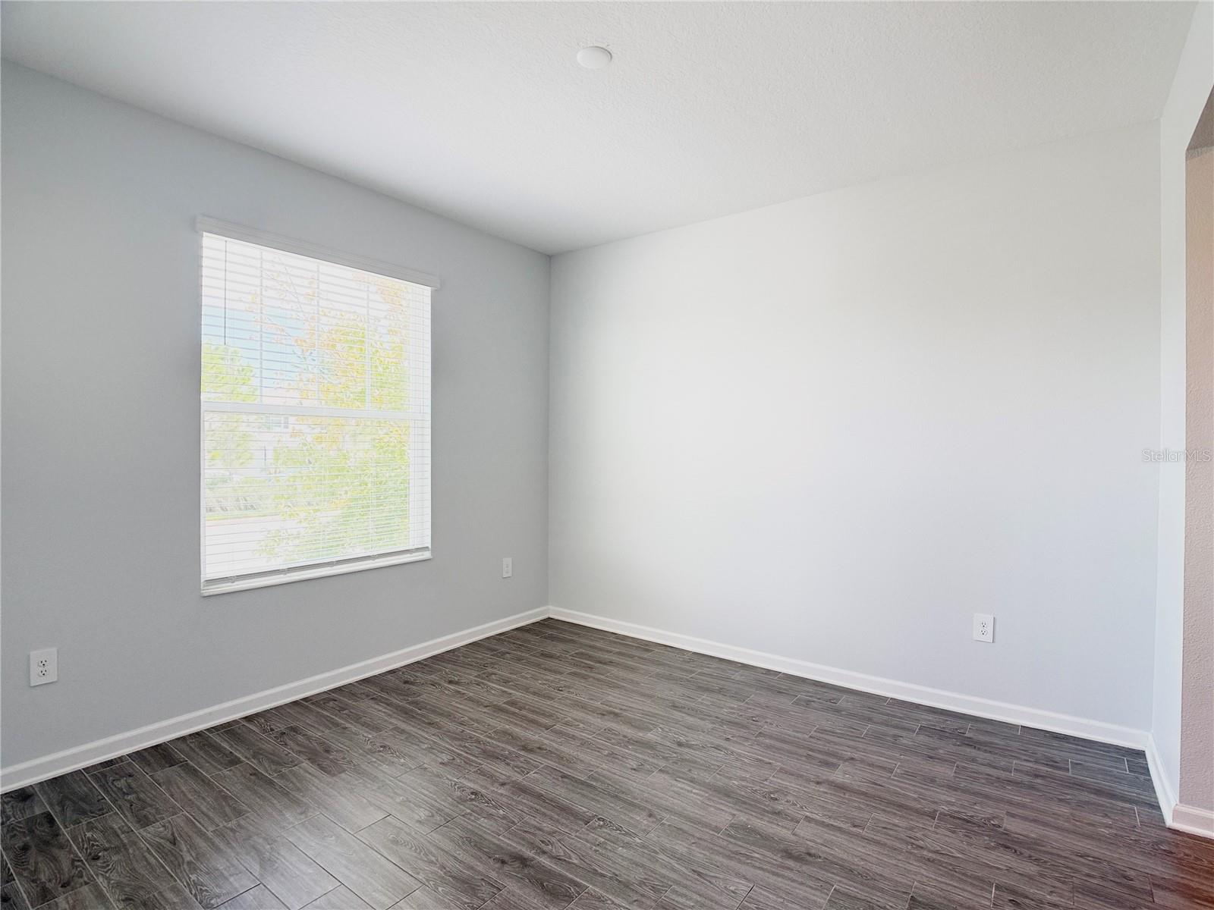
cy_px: 455
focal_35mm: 24
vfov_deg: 56.8
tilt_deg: -0.5
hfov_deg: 71.6
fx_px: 842
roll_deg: -0.9
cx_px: 607
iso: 125
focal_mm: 6.76
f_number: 1.78
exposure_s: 1/230
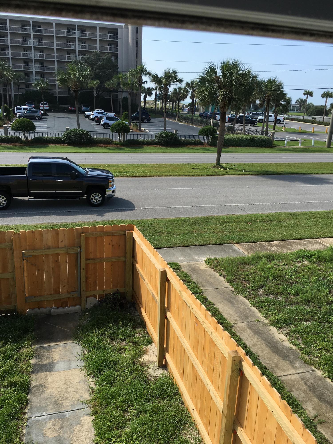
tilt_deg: -18.6
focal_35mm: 29
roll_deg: -3.4
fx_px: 372
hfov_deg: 48.2
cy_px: 222
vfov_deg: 61.7
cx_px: 166
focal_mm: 4.15
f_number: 2.2
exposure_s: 1/1131
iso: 25
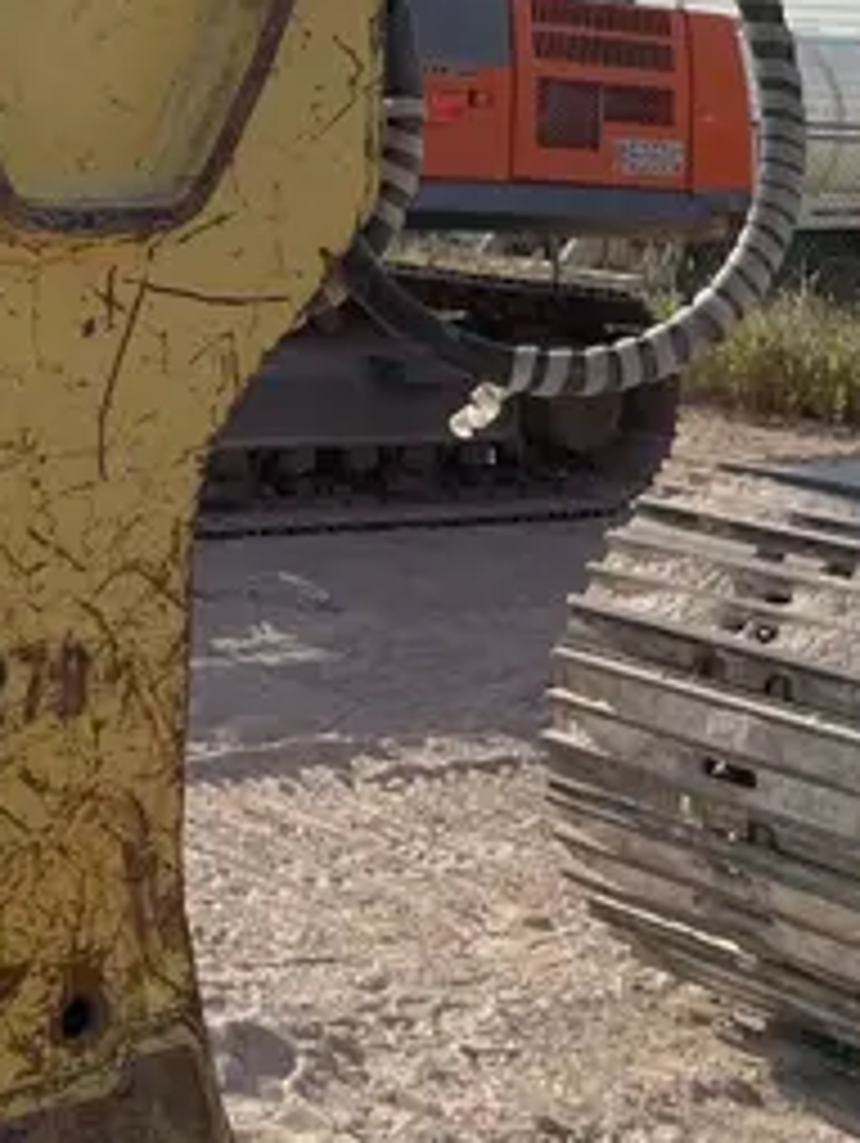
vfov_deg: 24.5
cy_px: -65
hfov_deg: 18.6
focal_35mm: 75
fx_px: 2480
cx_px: -176
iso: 50
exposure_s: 1/6897
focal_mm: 4.2
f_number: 1.6
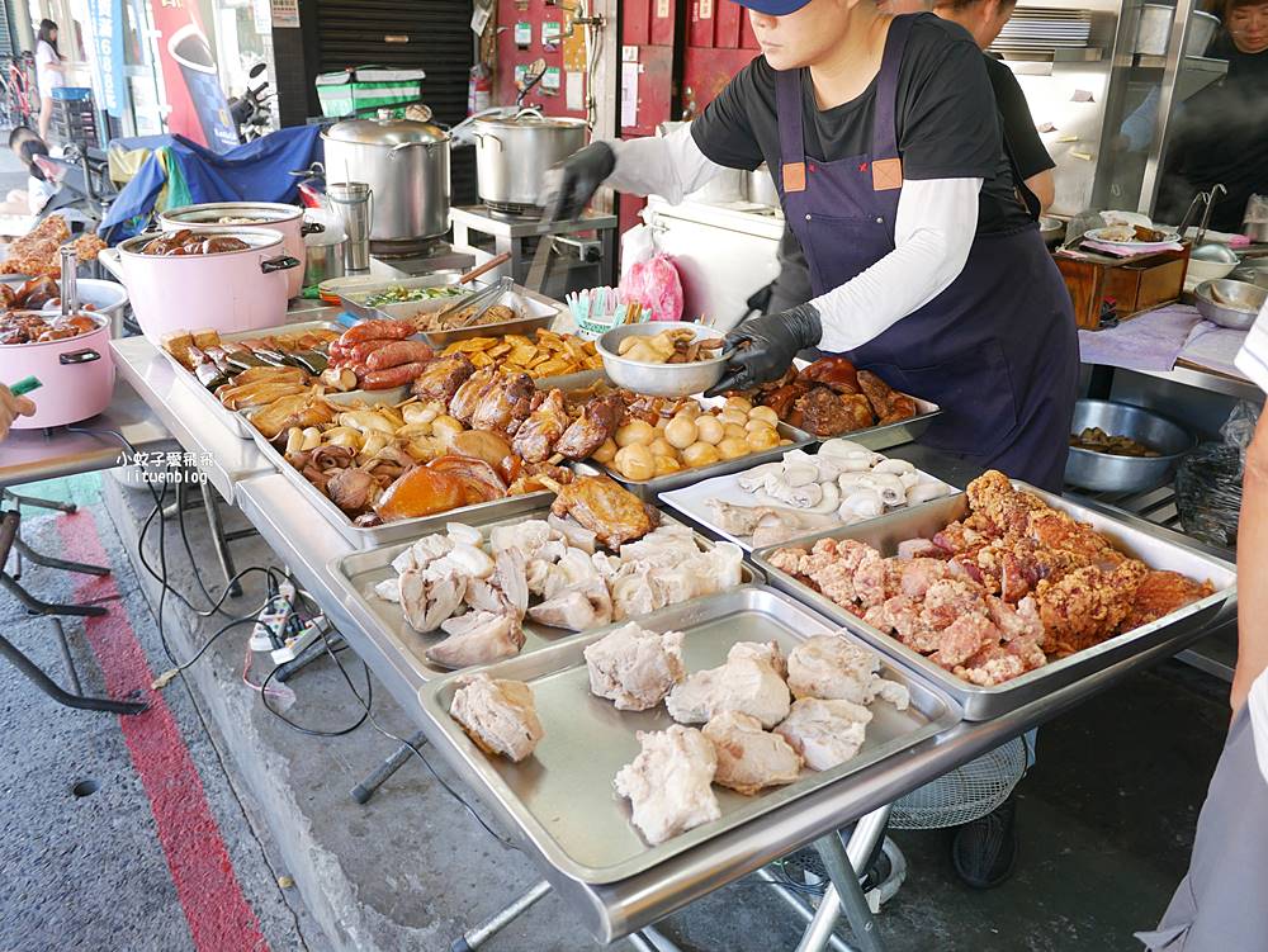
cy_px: 476
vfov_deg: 49.8
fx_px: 1026
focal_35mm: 28
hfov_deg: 63.4
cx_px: 634
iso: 200
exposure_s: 1/60
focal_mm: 14
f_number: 2.5
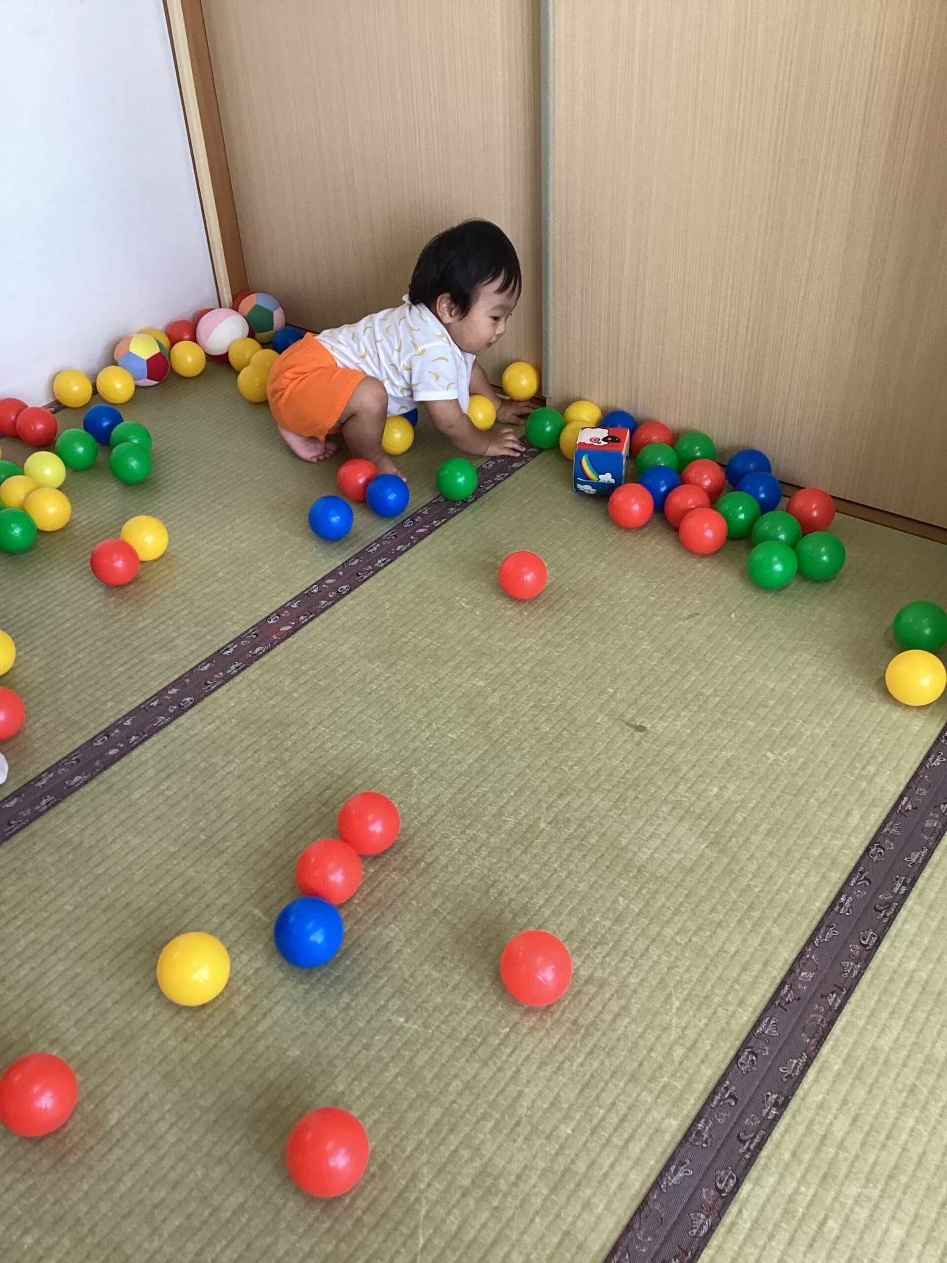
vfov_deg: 58.4
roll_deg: +2.2
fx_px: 1131
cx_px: 474
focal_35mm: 31
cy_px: 632
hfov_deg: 45.4
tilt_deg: -42.3
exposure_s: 1/100
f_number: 2.4
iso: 80
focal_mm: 3.3
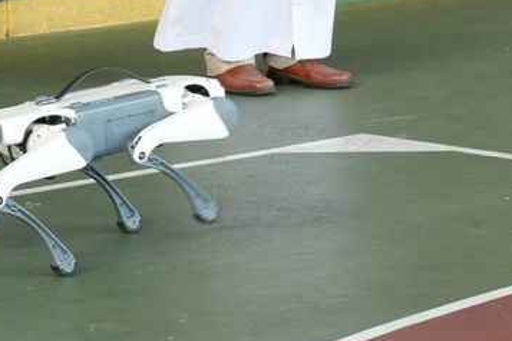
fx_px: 3405
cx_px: 240
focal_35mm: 239
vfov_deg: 5.7
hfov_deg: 8.6
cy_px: -85
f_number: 5.6
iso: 1000
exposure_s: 1/125
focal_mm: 57
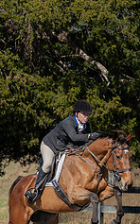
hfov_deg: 2.2
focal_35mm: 599
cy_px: 160
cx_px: 33
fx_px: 3659
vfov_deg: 3.5
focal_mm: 200
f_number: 6.3
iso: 200
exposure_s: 1/500
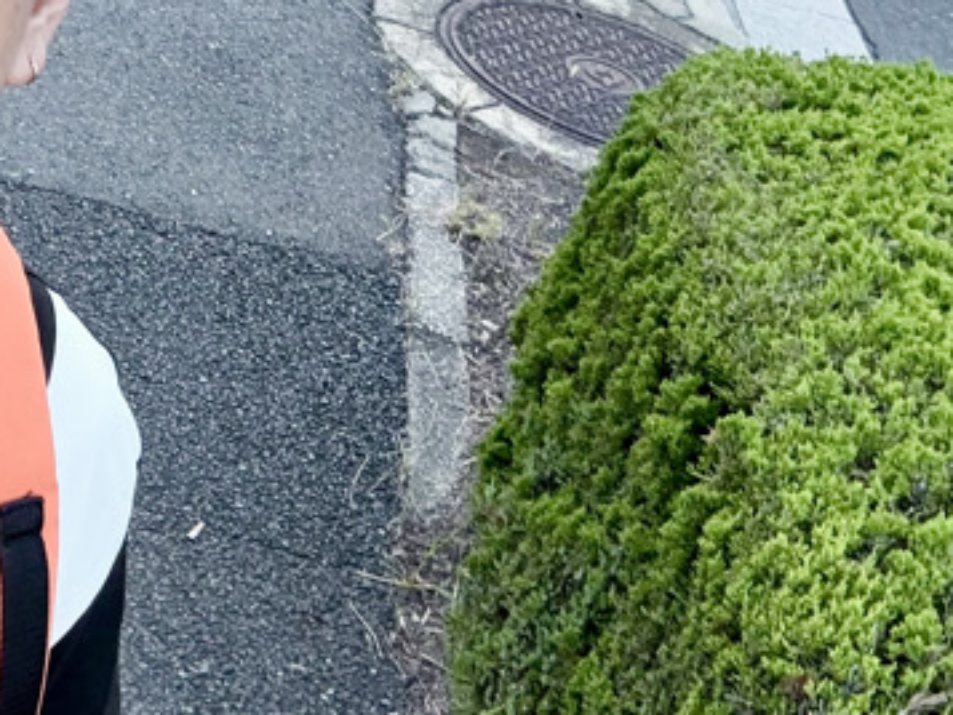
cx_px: 27
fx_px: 1818
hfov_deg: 27.8
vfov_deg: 22.2
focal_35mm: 66
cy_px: 264
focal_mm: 2.69
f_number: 1.9
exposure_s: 1/60
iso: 200
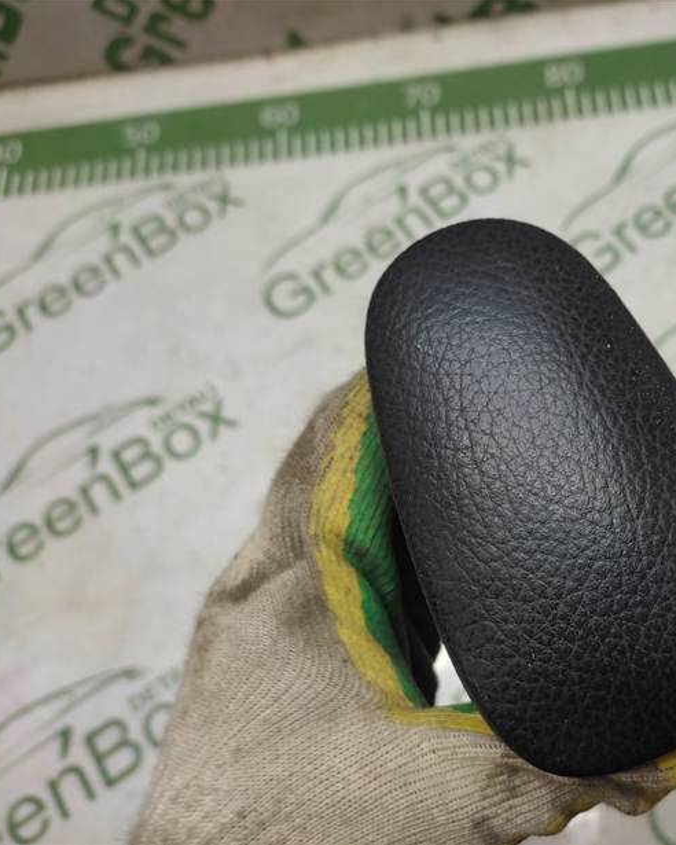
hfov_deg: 42.0
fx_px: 850
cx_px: 508
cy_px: 422
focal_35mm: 34
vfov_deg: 52.8
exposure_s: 1/33
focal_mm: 4.74
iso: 107
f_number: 1.79
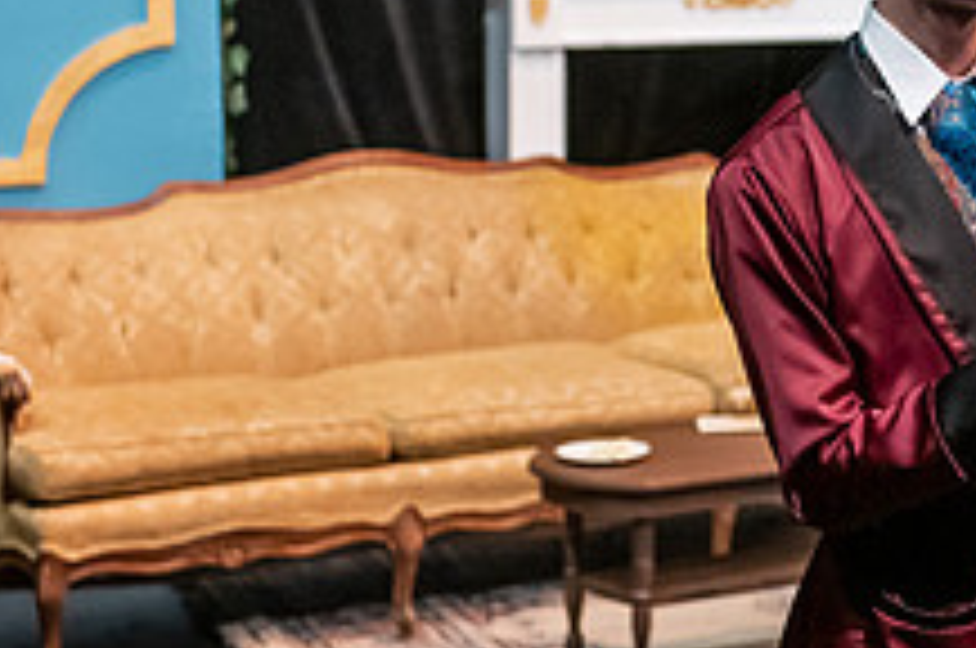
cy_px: 52
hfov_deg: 13.5
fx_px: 4061
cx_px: 1007
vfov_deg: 9.1
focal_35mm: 150
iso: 3200
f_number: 3.2
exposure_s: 1/200
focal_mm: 56
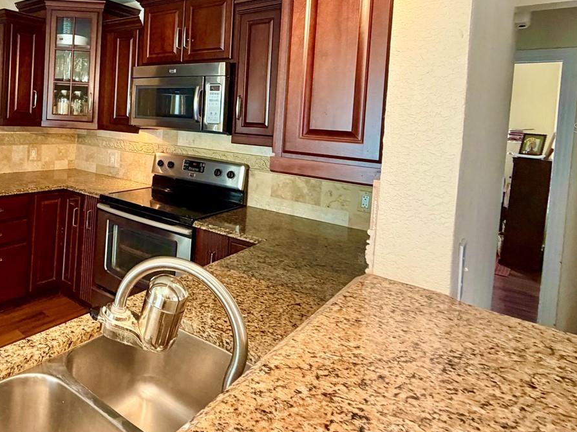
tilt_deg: -2.0
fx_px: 417
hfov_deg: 63.6
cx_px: 119
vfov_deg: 53.2
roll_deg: -2.5
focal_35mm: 25
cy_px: 127
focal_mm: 2.22
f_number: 2.2
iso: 400
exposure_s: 1/60
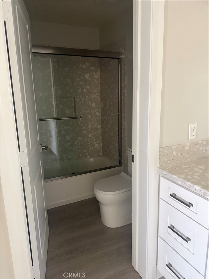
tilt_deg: -10.1
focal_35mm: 24
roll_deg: +2.6
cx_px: 104
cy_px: 140
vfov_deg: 71.6
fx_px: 193
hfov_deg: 56.8
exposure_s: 1/41
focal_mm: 6.76
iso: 800
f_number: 1.78
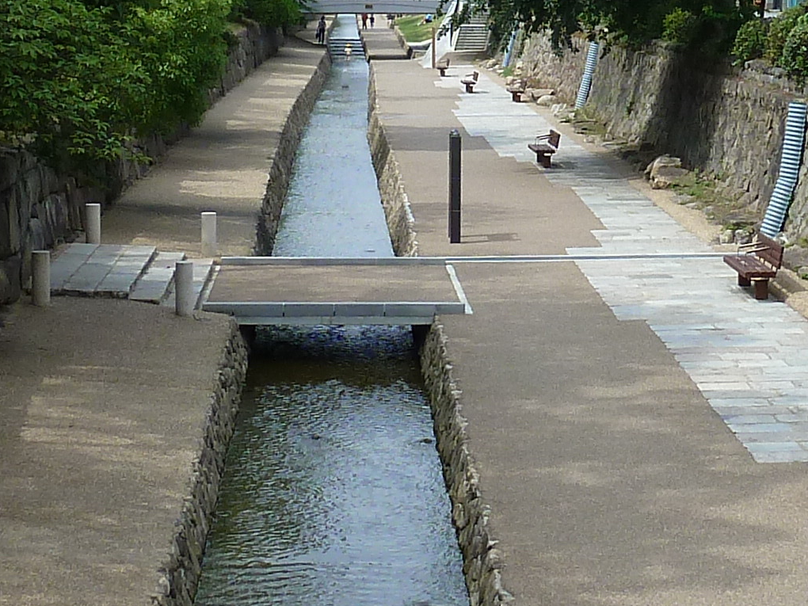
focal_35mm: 98
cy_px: 81
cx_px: 491
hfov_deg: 20.0
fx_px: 2287
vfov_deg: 15.0
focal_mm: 4.1
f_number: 4
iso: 80
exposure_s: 1/320
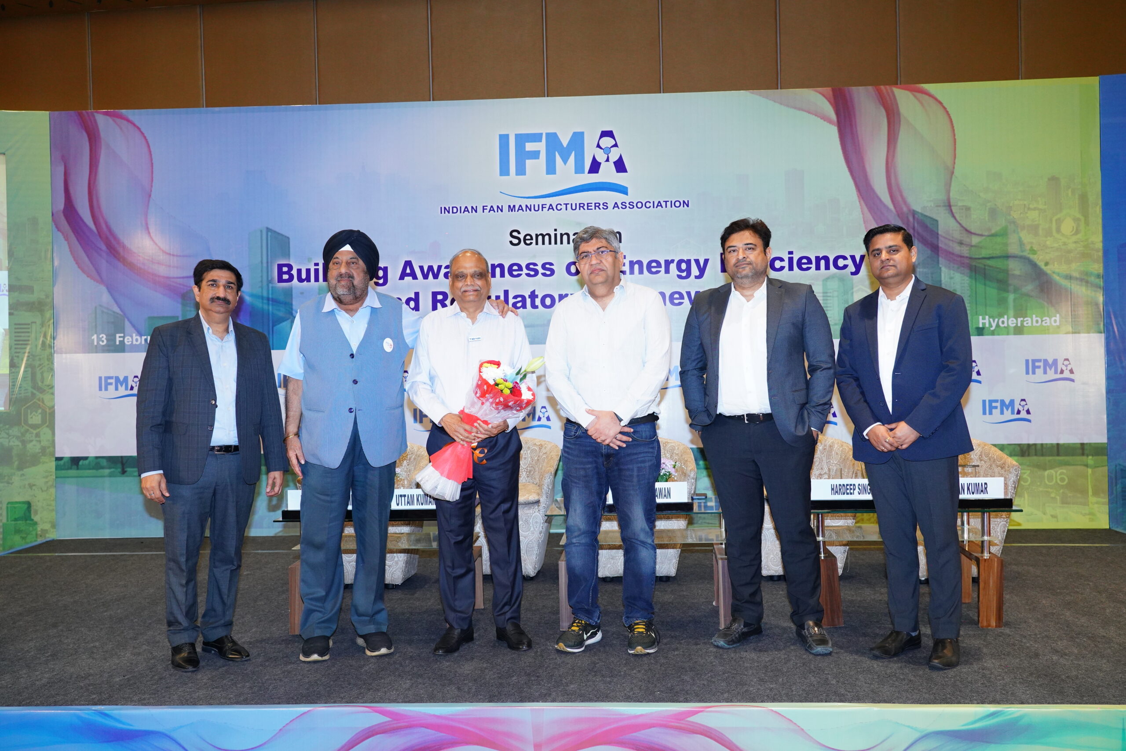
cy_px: 376
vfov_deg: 41.1
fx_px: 1001
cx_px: 563
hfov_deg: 58.7
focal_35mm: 32
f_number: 5
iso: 2500
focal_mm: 32
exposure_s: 1/160
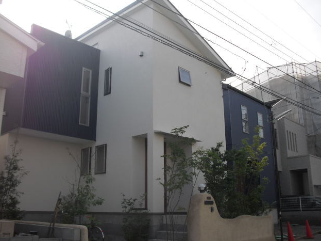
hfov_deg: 50.1
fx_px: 343
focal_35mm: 37
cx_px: 158
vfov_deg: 38.7
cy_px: 122
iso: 64
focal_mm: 6.3
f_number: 7.8
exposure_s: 1/125
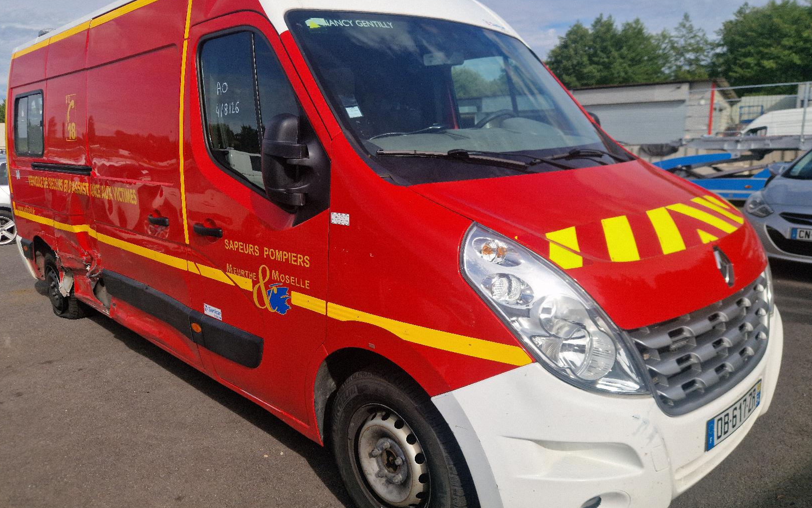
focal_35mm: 27
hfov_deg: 68.3
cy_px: 266
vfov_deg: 46.0
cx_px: 379
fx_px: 598
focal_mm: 5.4
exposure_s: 1/2500
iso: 50
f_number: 1.8
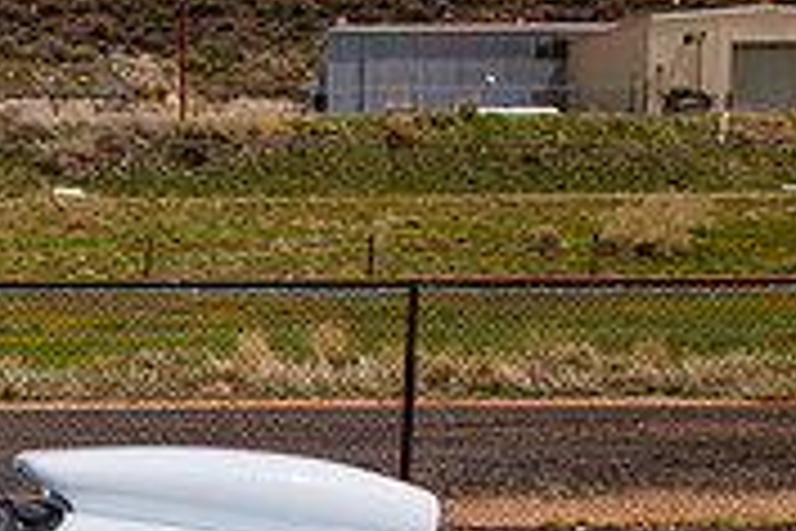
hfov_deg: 13.6
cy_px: 538
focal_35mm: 143
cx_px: -366
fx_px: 3162
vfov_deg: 9.5
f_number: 10
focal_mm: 31
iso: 200
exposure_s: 1/500
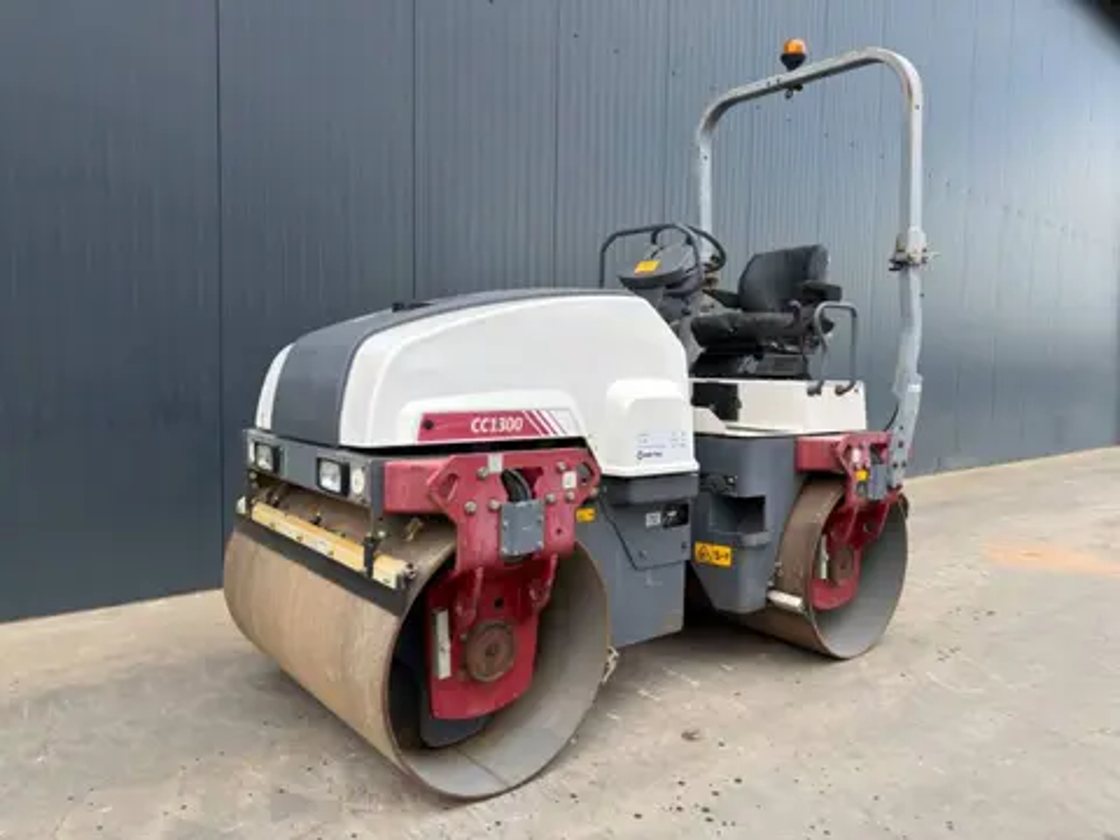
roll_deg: -0.6
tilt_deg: -2.7
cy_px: 420
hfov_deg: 71.6
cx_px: 560
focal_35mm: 24
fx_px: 777
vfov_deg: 56.8
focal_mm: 6.76
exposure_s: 1/1040
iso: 64
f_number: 1.78
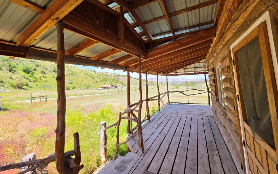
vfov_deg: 77.9
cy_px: 72
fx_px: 106
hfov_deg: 105.3
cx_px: 137
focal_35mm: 14
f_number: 1.9
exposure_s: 1/2000
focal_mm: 2.2
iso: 100
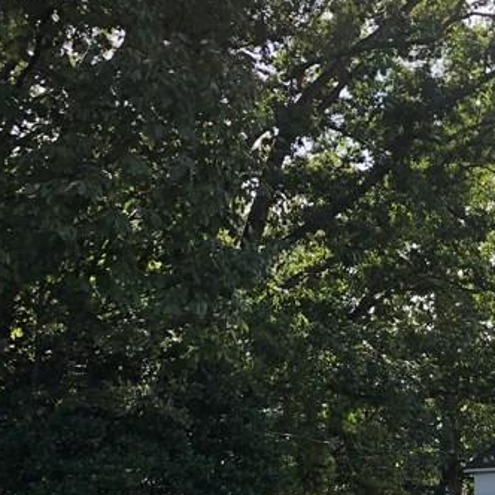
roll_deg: +1.4
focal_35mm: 79
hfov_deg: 19.2
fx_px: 1278
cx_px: 744
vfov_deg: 21.3
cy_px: 467
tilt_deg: +8.8
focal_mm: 3.99
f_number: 1.8
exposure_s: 1/716
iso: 20
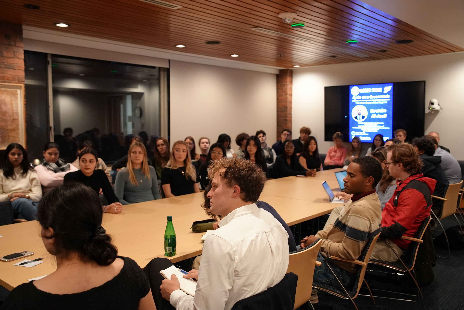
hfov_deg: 57.2
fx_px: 426
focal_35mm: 33
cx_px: 232
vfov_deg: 40.0
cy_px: 155
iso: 6400
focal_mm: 33
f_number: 4
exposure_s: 1/160
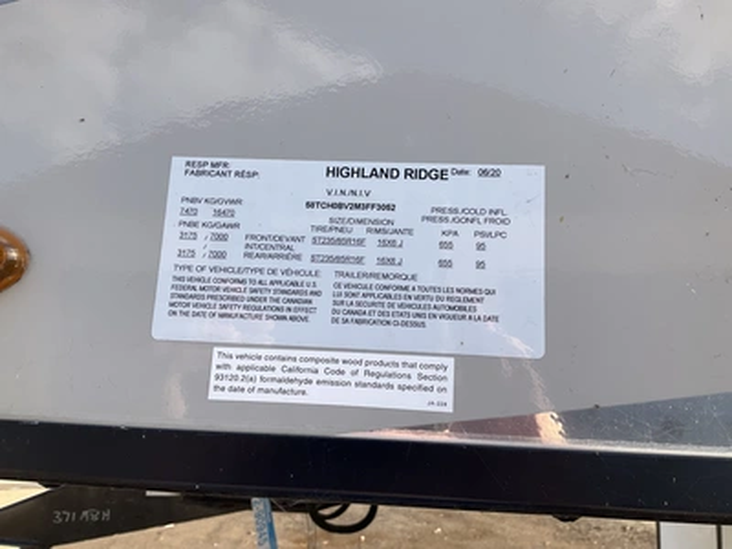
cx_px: 366
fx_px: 613
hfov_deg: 61.7
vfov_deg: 48.2
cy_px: 274
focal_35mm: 29
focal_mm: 3
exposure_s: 1/606
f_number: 1.8
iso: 25
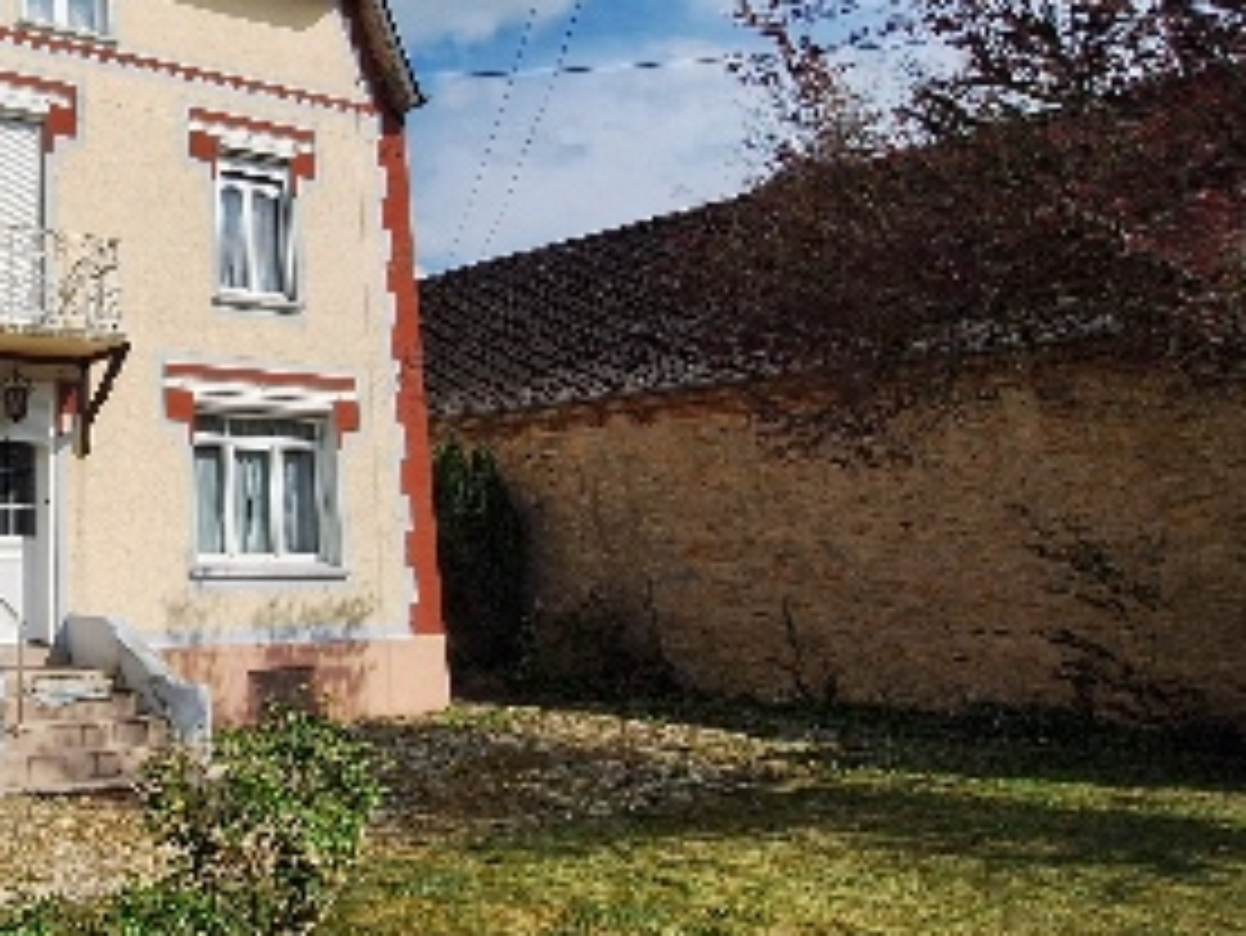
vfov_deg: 46.2
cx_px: -4
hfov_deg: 48.9
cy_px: 328
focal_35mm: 30
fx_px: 1080
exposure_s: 1/2451
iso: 40
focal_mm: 1.74
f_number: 2.2
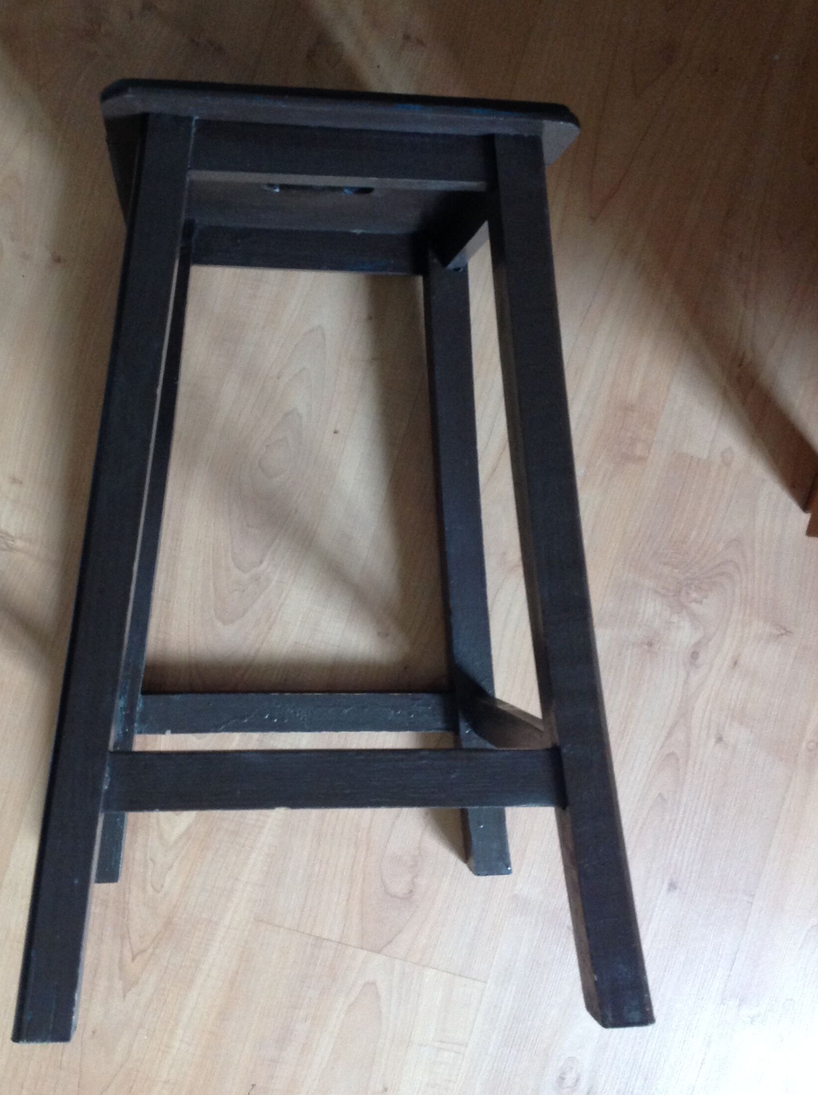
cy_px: 513
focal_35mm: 41
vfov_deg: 45.8
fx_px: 1295
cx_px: 342
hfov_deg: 35.0
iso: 250
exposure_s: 1/15
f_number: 2.4
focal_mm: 4.28
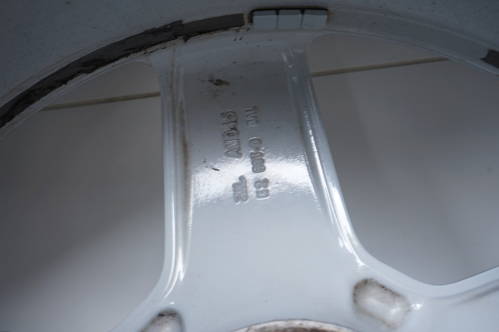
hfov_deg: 41.9
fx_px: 651
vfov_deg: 28.6
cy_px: 166
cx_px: 250
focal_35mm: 47
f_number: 7.1
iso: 250
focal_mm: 47
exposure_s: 1/100
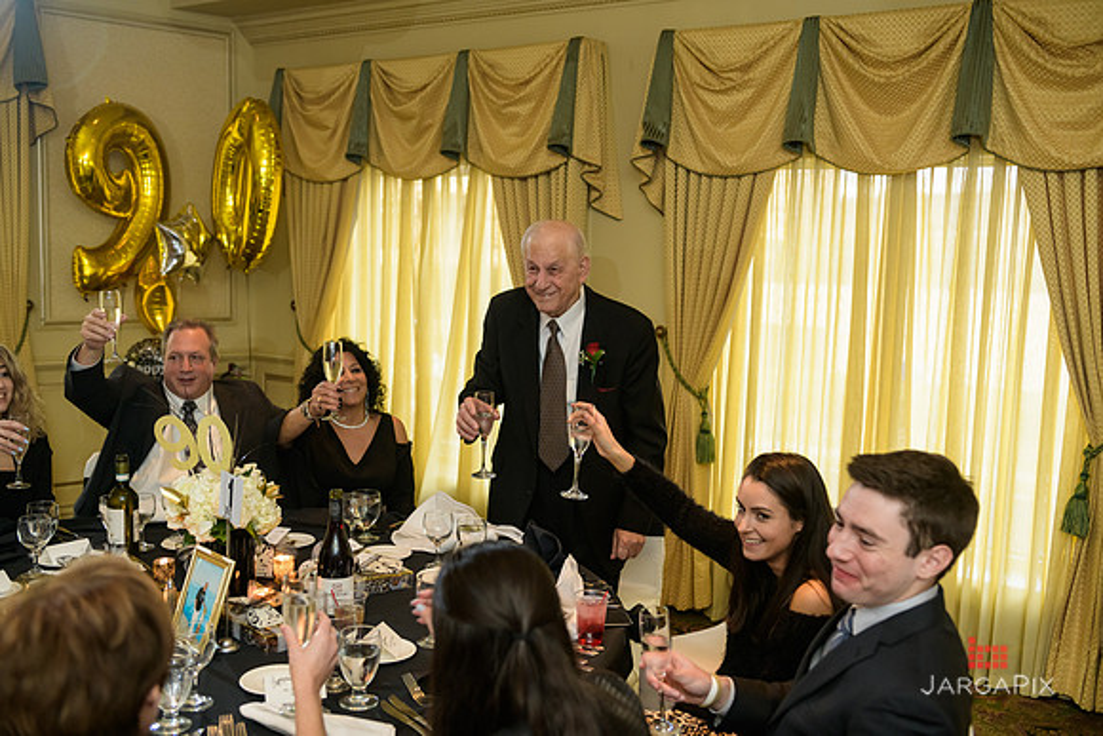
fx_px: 1103
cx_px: 552
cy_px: 368
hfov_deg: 53.1
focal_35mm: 36
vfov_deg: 36.9
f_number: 3.2
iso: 1000
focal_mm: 36
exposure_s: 1/125
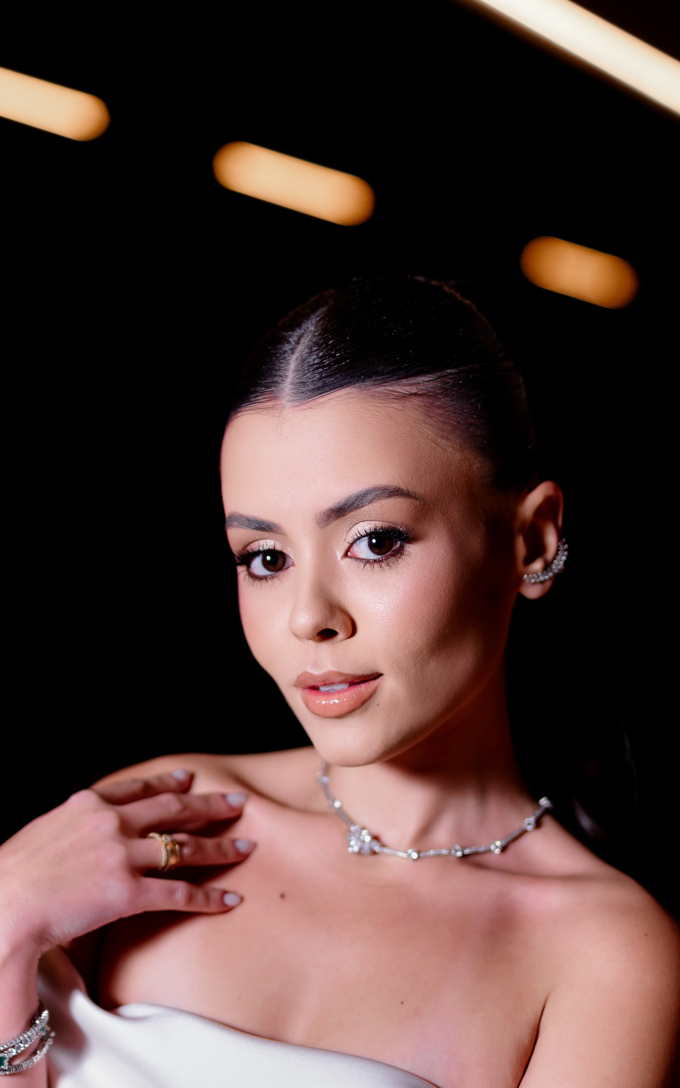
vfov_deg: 26.1
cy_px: 832
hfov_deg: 16.7
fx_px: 2313
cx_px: 308
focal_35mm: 78
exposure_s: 1/200
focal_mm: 50
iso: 50
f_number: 1.8
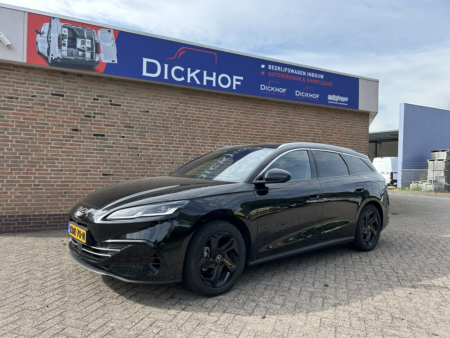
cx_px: 225
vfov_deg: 53.1
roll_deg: -1.0
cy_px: 169
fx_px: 338
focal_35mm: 26
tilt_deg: -0.6
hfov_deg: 67.3
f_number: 1.5
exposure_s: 1/1079
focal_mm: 5.7
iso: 50
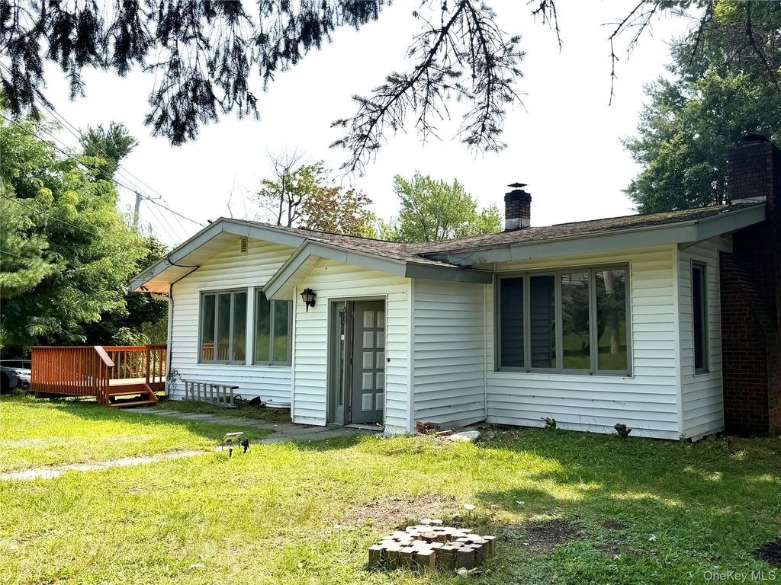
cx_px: 390
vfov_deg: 56.8
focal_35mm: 24
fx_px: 541
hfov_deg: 71.6
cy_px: 292
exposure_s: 1/5319
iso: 80
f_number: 1.78
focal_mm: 6.76
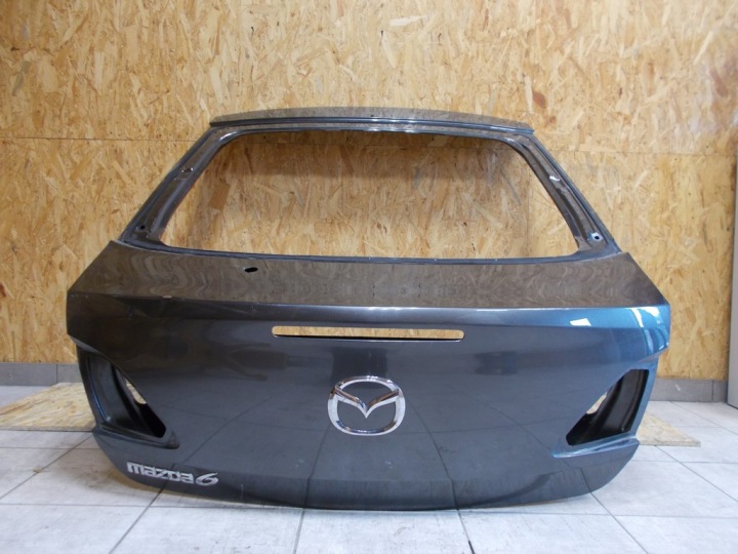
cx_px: 369
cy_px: 277
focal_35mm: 26
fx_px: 554
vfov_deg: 53.1
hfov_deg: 67.3
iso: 200
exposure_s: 1/8
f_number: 3.2
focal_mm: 4.6
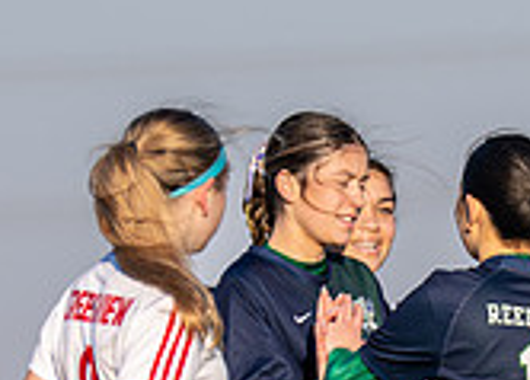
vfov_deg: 1.3
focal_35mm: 1106
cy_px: 480
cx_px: 534
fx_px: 16668
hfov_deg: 1.8
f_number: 2.8
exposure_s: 1/3200
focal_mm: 200
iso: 200
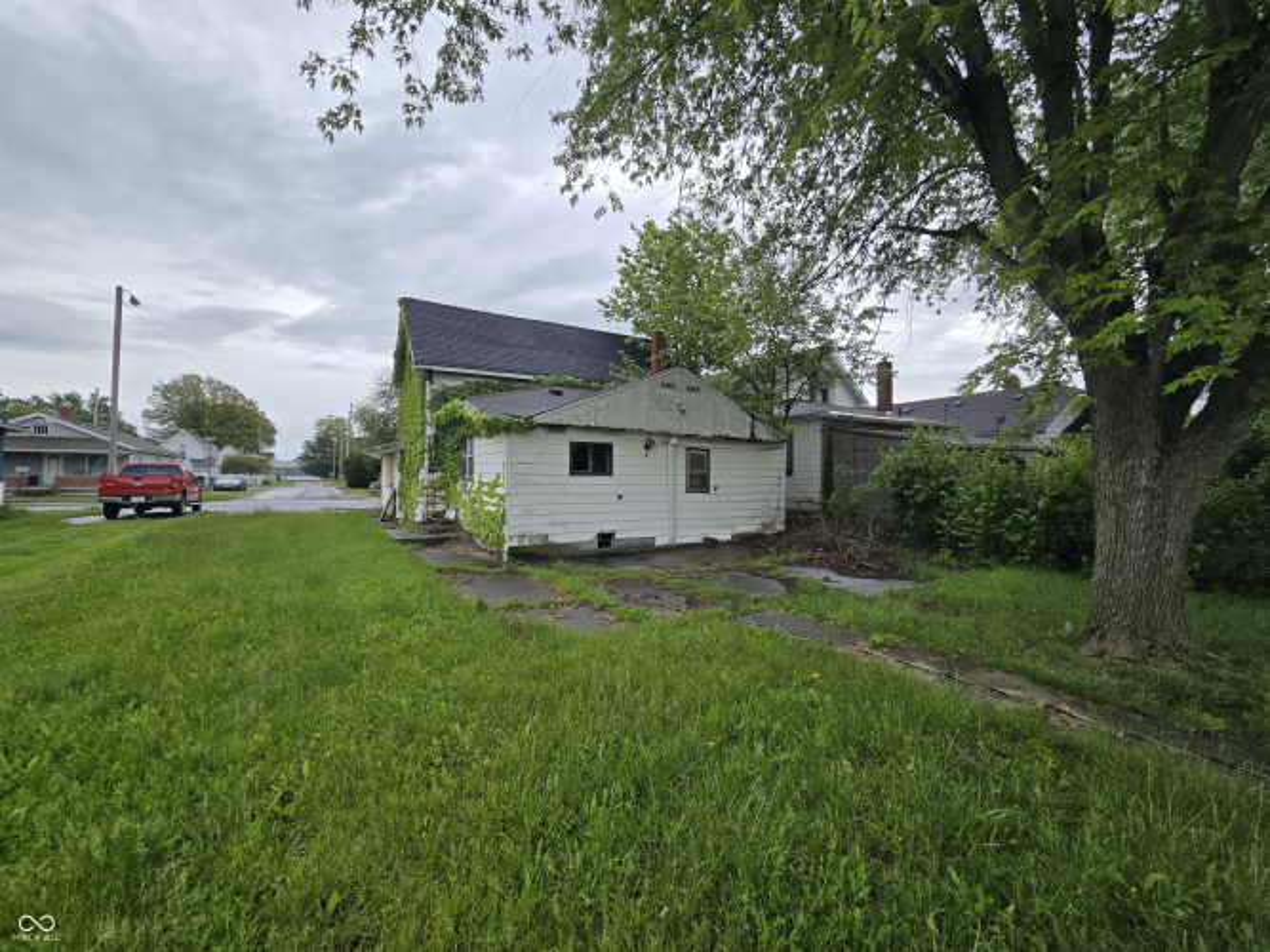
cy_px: 476
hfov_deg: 106.2
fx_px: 477
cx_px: 635
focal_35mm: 13
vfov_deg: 89.9
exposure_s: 1/1567
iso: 50
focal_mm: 2.2
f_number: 2.2
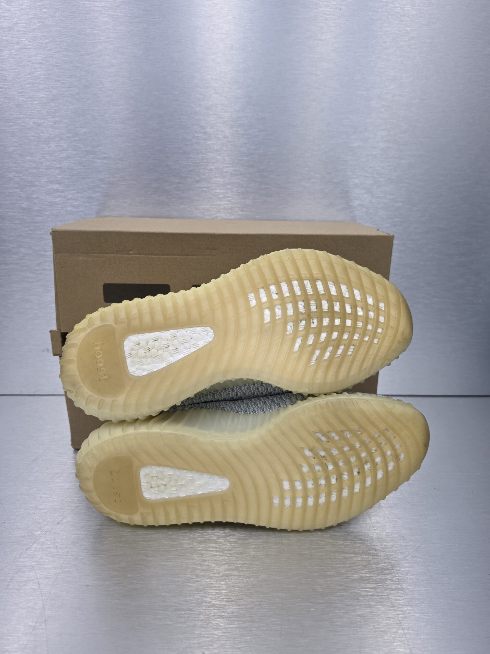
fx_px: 434
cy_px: 327
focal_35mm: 23
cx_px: 245
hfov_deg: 58.9
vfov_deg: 73.9
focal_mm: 6.5
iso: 100
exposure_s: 1/100
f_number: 1.4
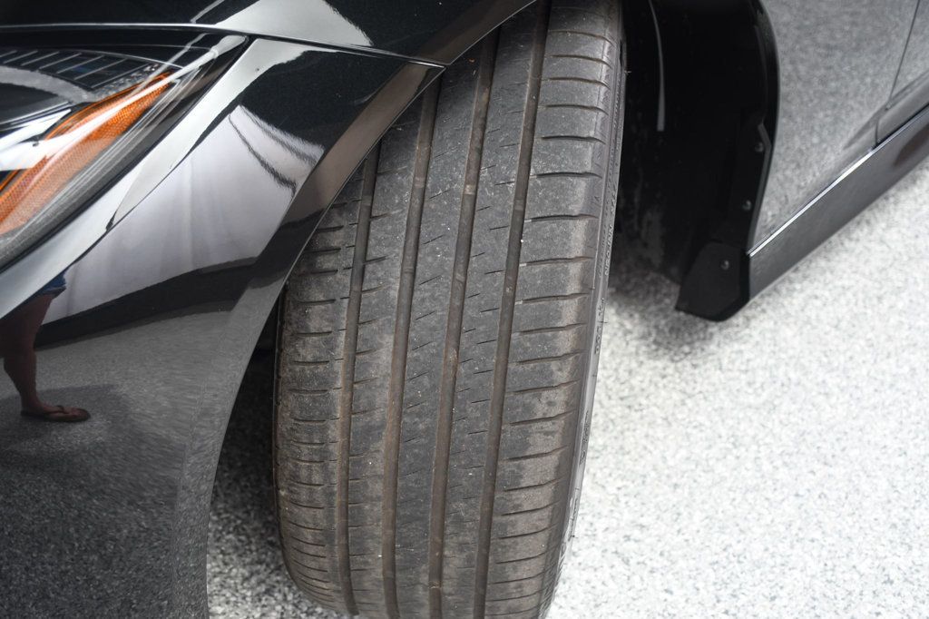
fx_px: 1238
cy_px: 310
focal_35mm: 48
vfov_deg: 28.1
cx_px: 464
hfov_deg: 41.1
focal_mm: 32
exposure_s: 1/160
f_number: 4
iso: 100
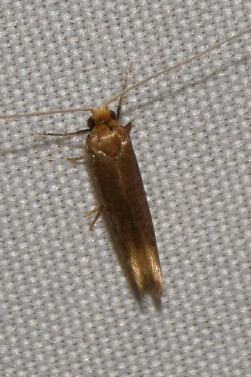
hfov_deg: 4.3
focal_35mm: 316
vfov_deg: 6.5
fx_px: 3308
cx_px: 125
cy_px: 189
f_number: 10
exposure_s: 1/160
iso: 400
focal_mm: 140
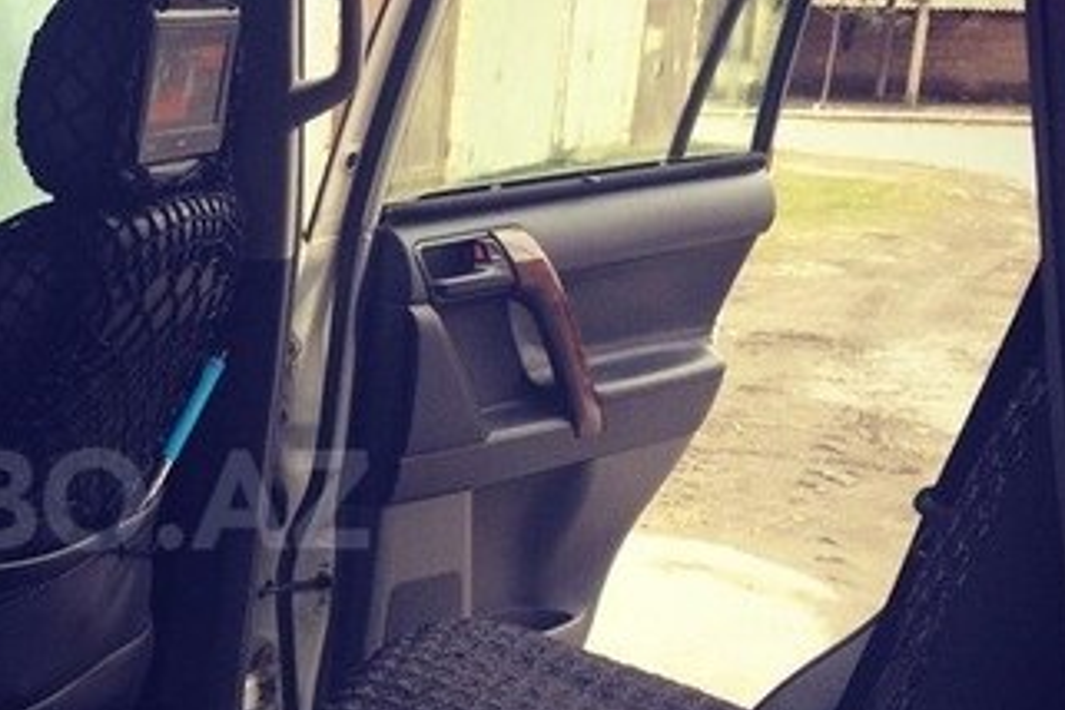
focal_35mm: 62
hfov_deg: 30.4
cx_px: 30
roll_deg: +0.0
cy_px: 499
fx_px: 1834
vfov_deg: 21.8
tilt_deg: -16.0
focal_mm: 4.15
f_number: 2.2
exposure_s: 1/33
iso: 125
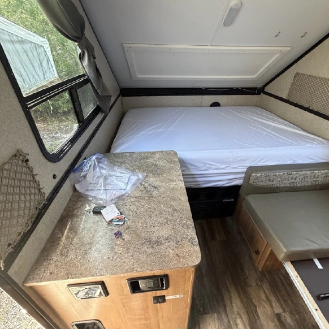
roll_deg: +0.5
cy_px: 163
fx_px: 183
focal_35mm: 17
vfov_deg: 84.0
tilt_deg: -34.1
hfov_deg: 83.8
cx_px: 177
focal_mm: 2.22
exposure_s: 1/60
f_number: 2.2
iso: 400
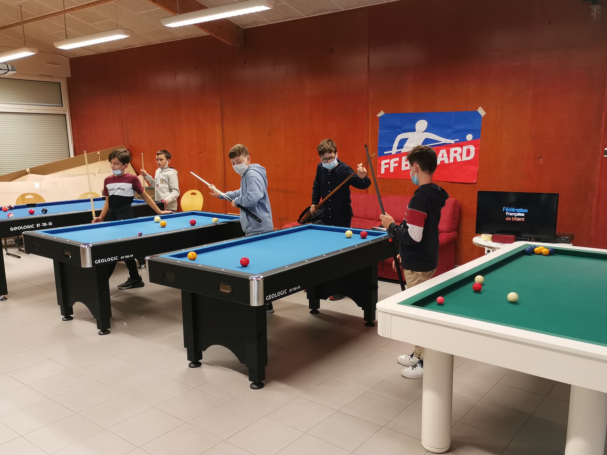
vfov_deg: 45.4
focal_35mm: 31
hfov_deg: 58.3
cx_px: 328
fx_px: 544
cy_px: 249
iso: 160
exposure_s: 1/50
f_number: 1.8
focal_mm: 5.58
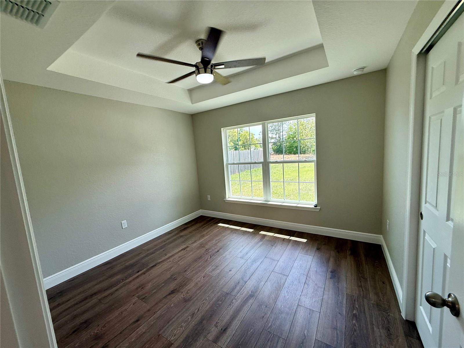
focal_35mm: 14
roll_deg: +3.4
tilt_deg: -6.1
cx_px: 232
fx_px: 188
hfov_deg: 102.1
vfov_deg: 85.7
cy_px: 174
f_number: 2.2
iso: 64
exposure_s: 1/209
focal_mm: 2.22
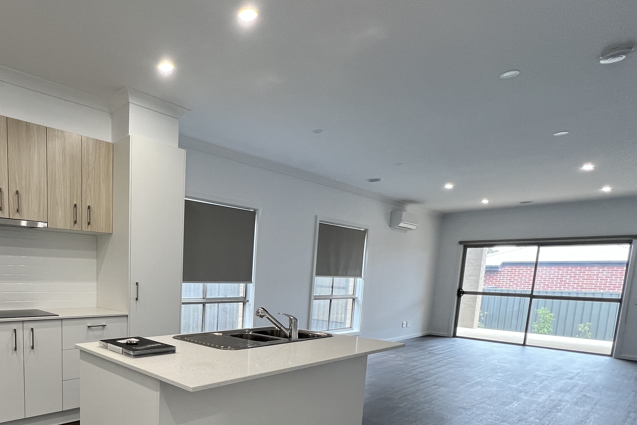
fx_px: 372
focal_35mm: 21
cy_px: 328
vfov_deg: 56.1
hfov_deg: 76.2
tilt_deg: -7.8
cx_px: 172
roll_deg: -1.5
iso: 100
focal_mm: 1.57
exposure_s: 1/100
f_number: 1.8
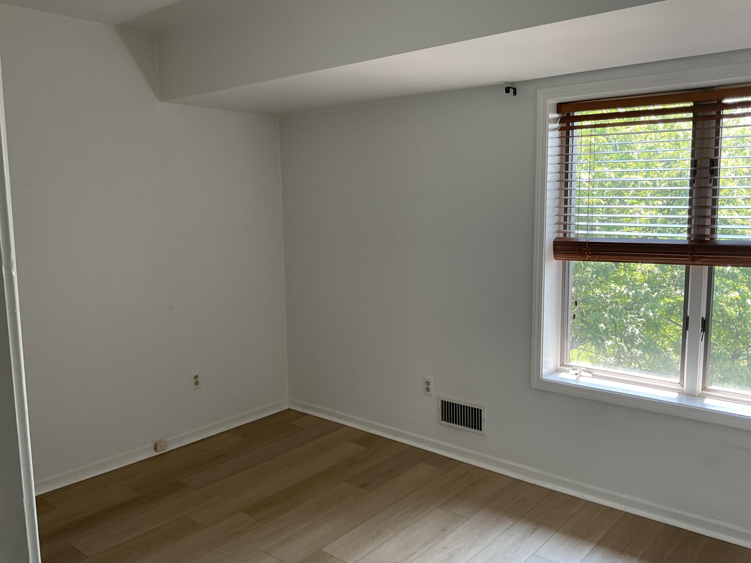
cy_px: 282
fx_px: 629
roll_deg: +0.3
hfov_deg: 61.7
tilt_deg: -7.3
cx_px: 376
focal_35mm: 29
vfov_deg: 48.2
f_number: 1.8
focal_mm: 3
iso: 64
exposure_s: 1/120
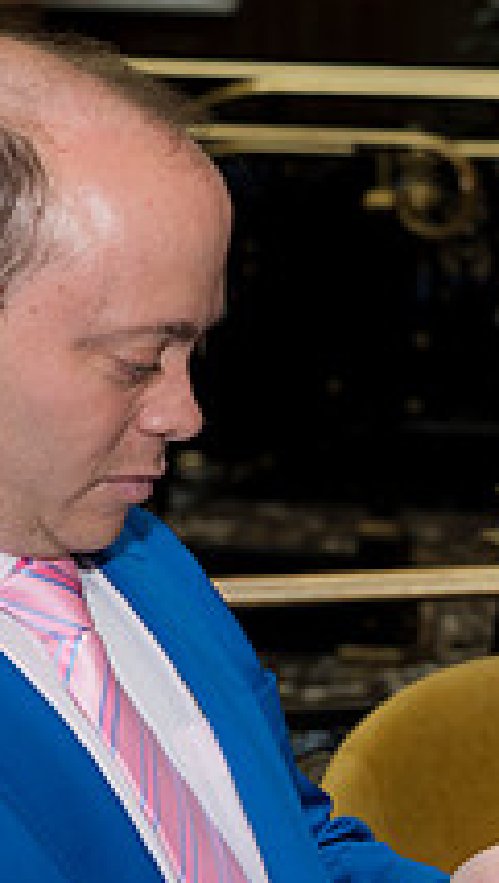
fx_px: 4381
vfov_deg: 11.5
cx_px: 1151
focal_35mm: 187
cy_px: 258
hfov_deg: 6.3
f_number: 5
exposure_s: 1/125
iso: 800
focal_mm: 66
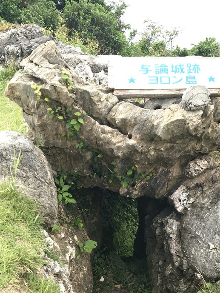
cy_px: 198
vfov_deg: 40.7
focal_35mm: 46
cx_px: 142
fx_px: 390
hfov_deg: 31.3
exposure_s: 1/304
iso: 20
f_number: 1.8
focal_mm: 3.99
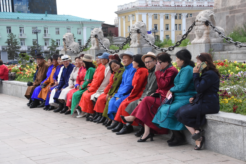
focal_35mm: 66
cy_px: 82
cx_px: 123
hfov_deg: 30.5
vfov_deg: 20.6
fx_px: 451
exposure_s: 1/2500
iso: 1250
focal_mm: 44
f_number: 5.6
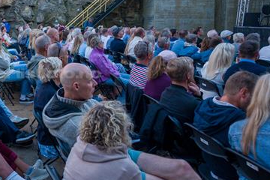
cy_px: 68
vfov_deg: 33.2
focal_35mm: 40
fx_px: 300
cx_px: 8
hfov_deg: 42.7
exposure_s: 1/400
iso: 640
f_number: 2.8
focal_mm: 20
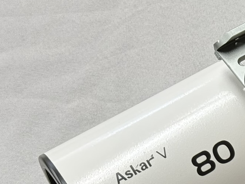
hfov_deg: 12.8
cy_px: 157
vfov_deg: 10.1
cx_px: 359
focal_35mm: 147
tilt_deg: -54.0
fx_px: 1041
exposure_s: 1/60
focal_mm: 6.76
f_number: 1.78
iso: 200
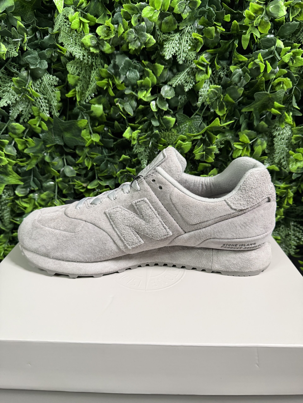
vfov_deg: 71.6
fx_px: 280
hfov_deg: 56.8
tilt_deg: -19.8
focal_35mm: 24
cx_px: 152
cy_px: 202
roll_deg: +0.1
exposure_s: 1/60
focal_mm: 6.76
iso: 320
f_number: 1.78
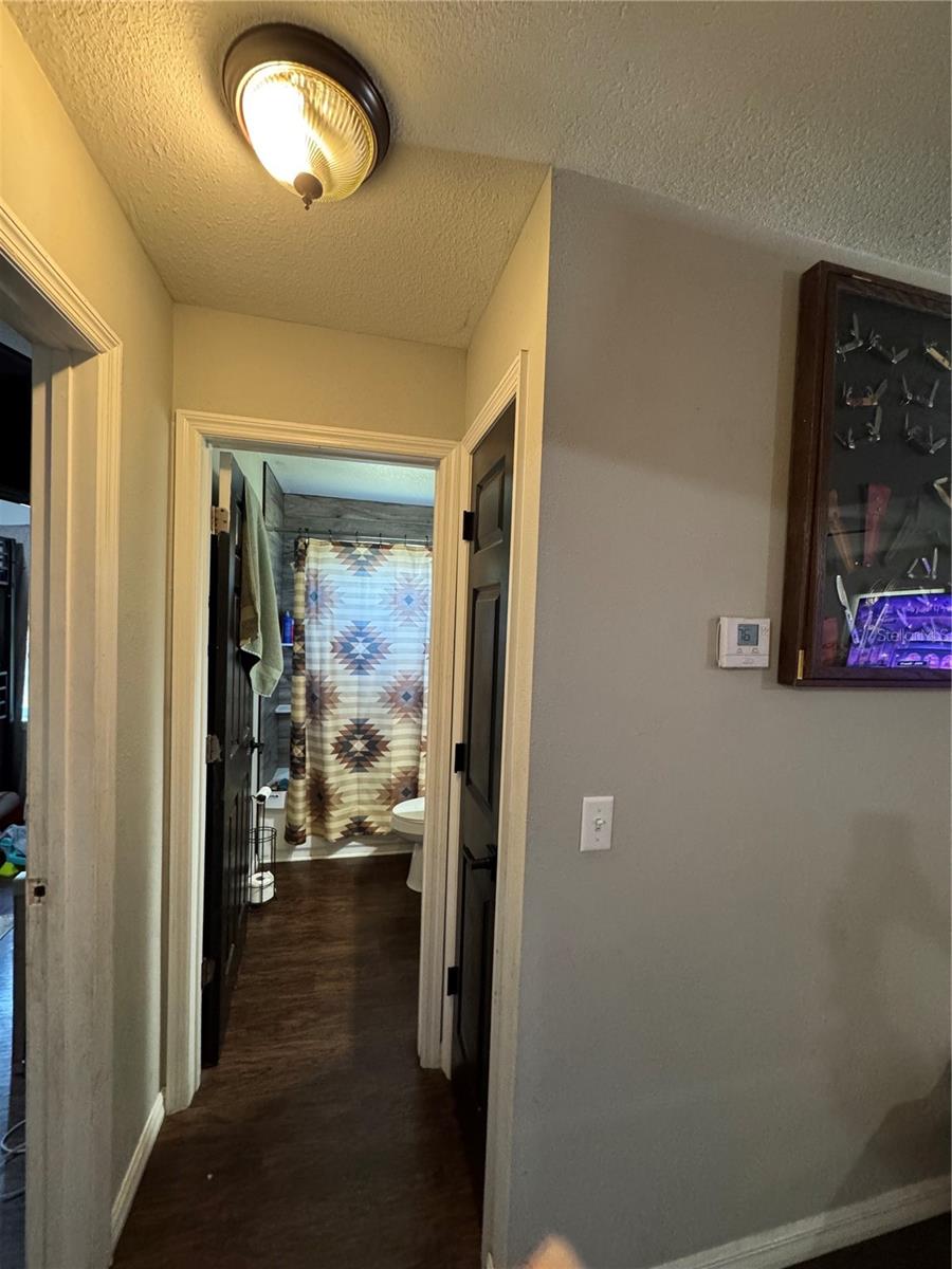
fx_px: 513
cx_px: 476
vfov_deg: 102.1
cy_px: 634
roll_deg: -1.6
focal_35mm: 14
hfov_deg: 85.7
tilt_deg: -1.9
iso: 640
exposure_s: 1/60
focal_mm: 2.22
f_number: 2.2
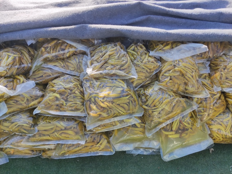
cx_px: 116
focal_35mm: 25
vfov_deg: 54.9
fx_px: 168
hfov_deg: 69.4
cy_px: 87
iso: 50
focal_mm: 4.71
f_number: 1.79
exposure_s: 1/682
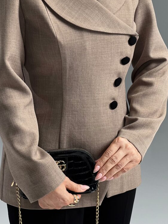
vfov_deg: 18.7
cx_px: 72
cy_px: 85
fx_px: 680
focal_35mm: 105
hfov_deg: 14.1
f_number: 2.8
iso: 80
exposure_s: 1/99
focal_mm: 9
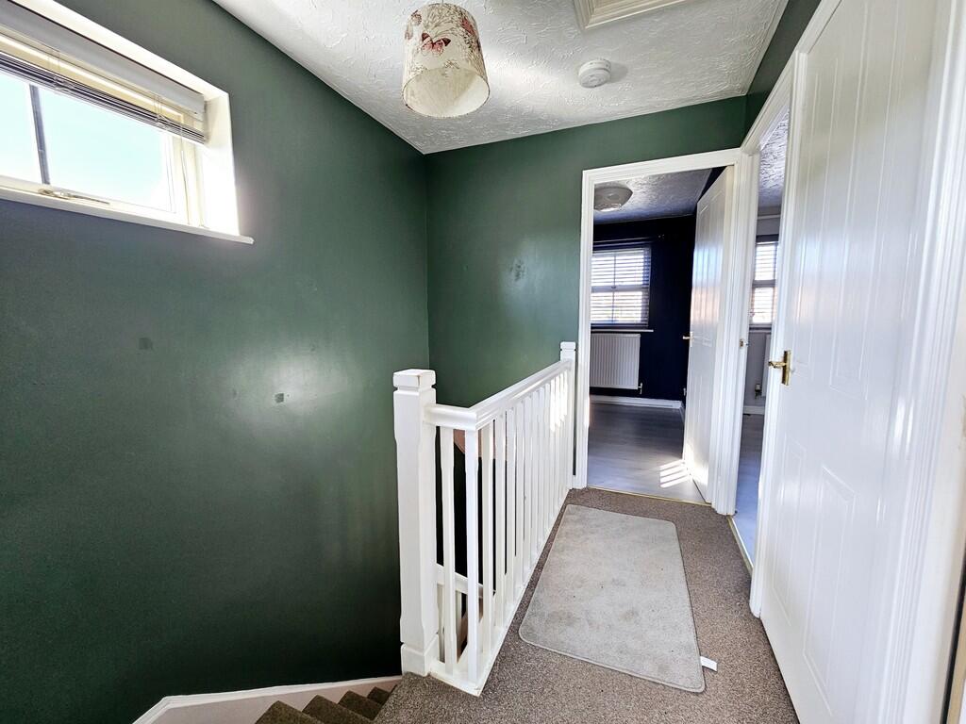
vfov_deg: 89.9
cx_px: 483
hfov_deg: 106.2
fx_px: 363
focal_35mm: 13
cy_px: 362
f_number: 2.2
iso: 125
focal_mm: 2.2
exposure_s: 1/100
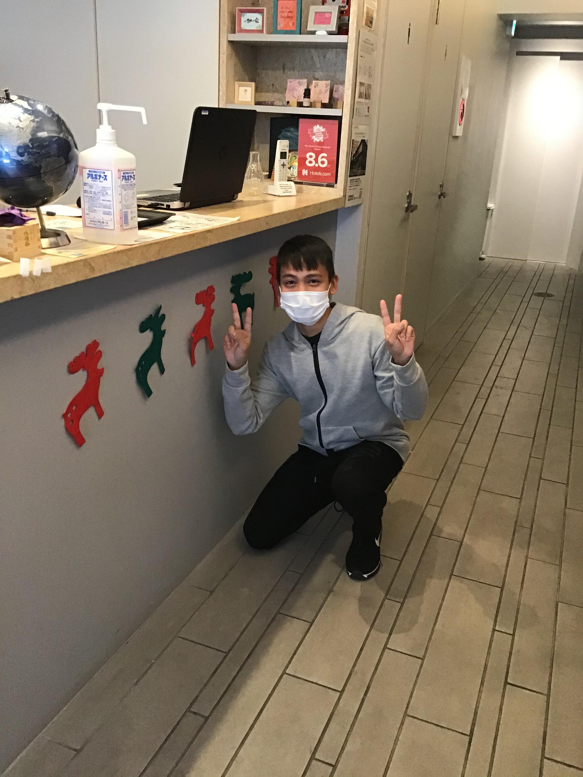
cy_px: 388
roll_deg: -2.0
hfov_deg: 45.4
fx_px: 696
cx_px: 292
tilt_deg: -20.8
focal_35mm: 31
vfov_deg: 58.4
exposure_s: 1/30
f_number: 2.4
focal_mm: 3.3
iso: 200
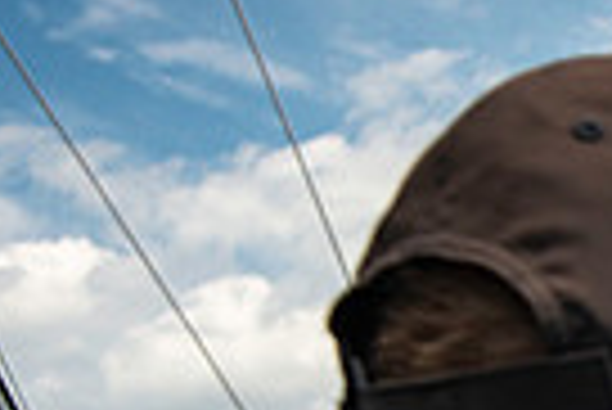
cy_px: 746
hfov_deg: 13.7
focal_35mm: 135
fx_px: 2297
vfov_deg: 9.7
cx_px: 1080
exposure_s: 1/2000
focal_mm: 31
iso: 250
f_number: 5.6
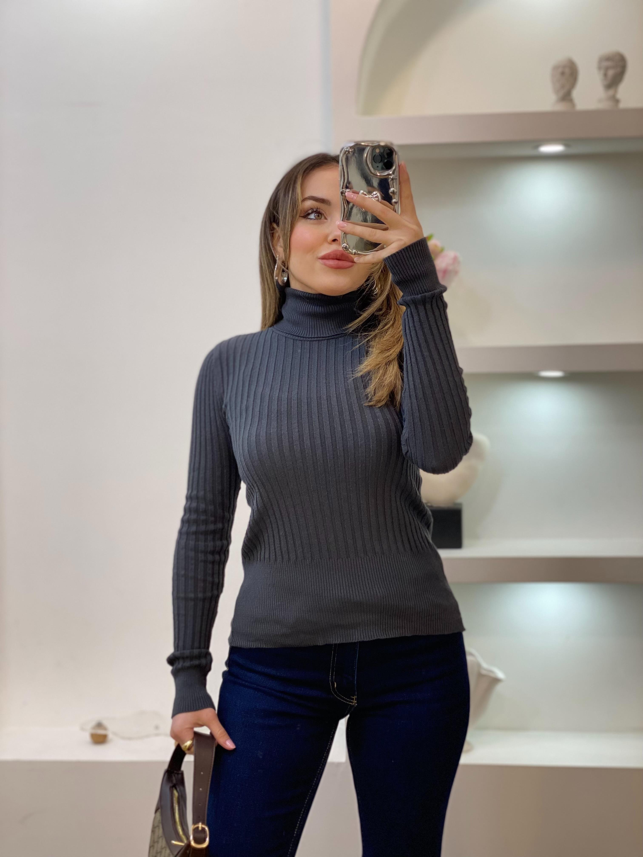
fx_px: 1288
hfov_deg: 28.0
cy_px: 428
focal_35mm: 52
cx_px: 322
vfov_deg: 36.8
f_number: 2
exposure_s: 1/100
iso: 80
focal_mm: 6
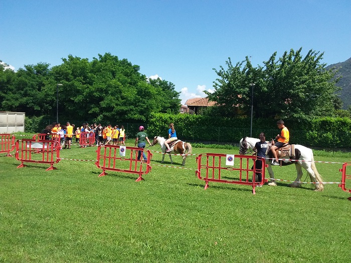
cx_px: 176
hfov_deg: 65.3
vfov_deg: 51.4
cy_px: 132
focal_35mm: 27
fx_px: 274
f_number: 1.9
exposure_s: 1/1309
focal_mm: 2.91
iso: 40
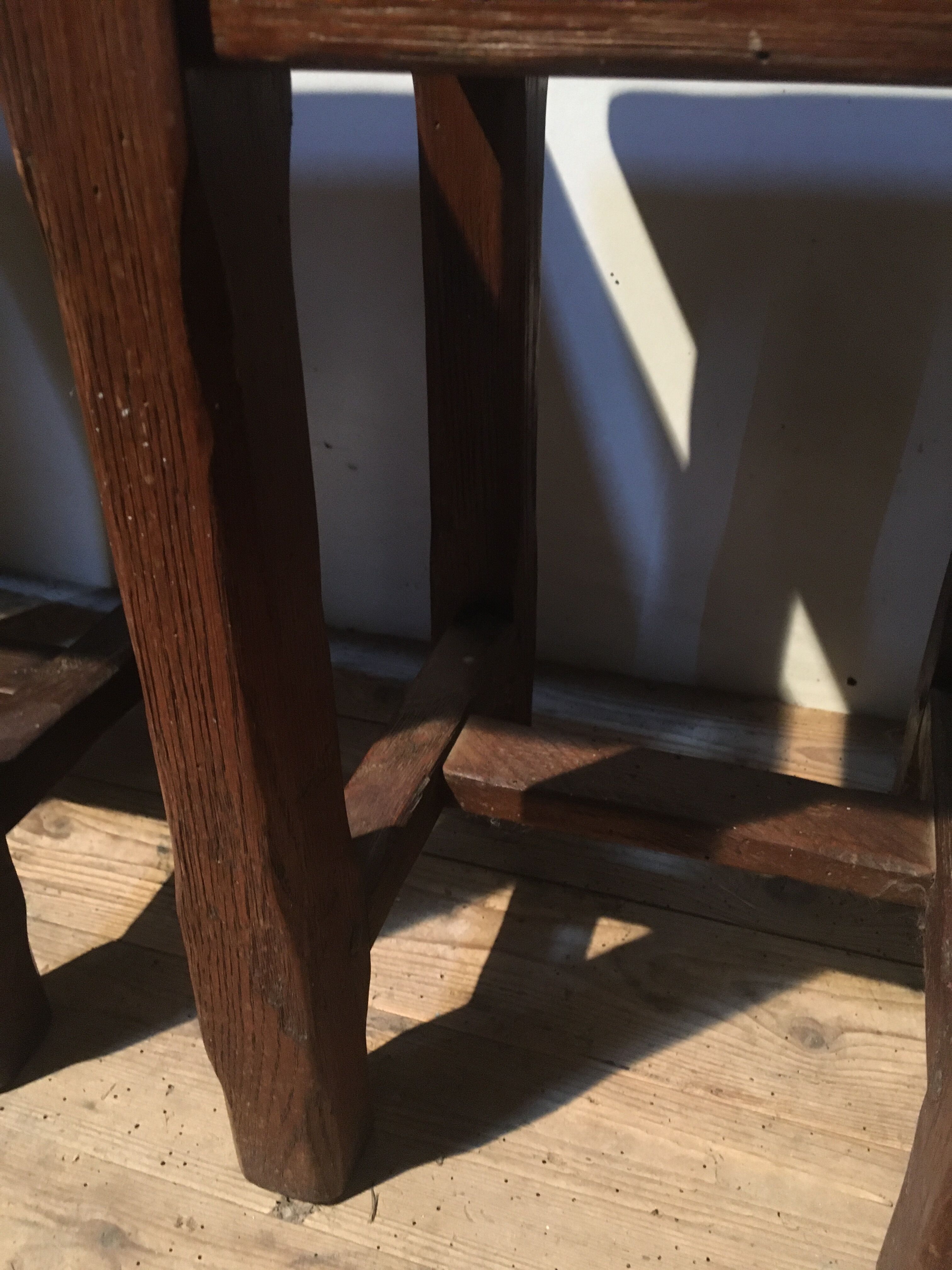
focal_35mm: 29
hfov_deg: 48.2
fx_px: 1063
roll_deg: -0.4
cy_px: 635
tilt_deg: -32.5
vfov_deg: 61.7
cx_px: 476
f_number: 2.2
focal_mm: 4.15
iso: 400
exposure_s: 1/17
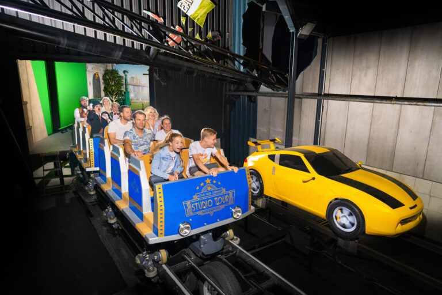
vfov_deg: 53.1
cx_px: 221
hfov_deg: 73.7
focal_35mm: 24
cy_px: 148
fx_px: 295
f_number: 2
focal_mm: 24
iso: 2500
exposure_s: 1/800
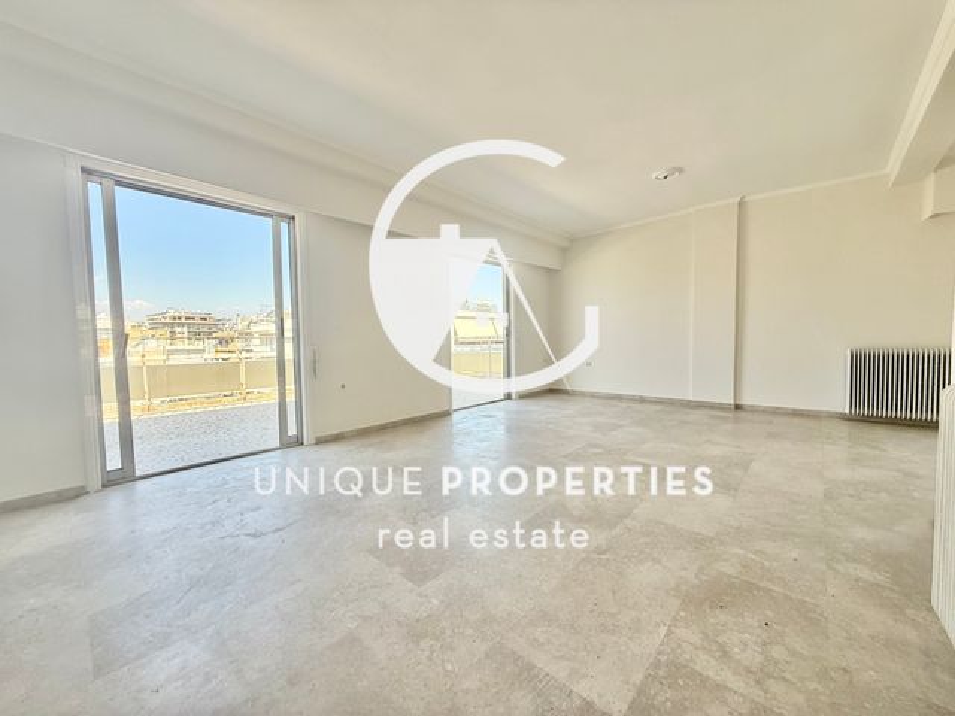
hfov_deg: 102.1
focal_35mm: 14
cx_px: 478
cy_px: 358
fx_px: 386
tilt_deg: -1.9
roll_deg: +1.1
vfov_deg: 85.7
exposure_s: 1/390
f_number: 2.2
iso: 64
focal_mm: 2.22
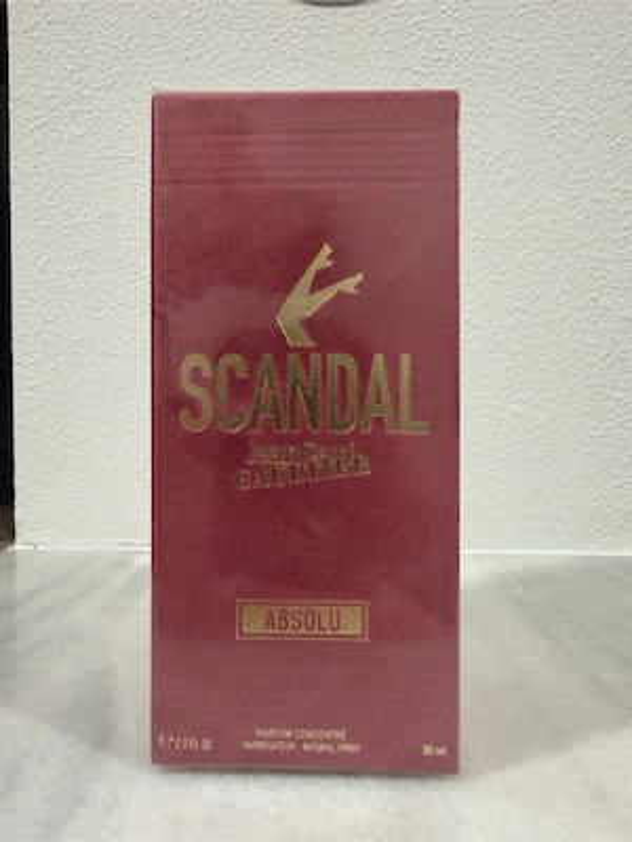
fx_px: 584
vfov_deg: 71.6
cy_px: 421
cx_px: 316
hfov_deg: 56.8
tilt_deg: -0.2
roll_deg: +0.0
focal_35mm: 24
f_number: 2.2
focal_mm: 2.22
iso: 640
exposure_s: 1/60
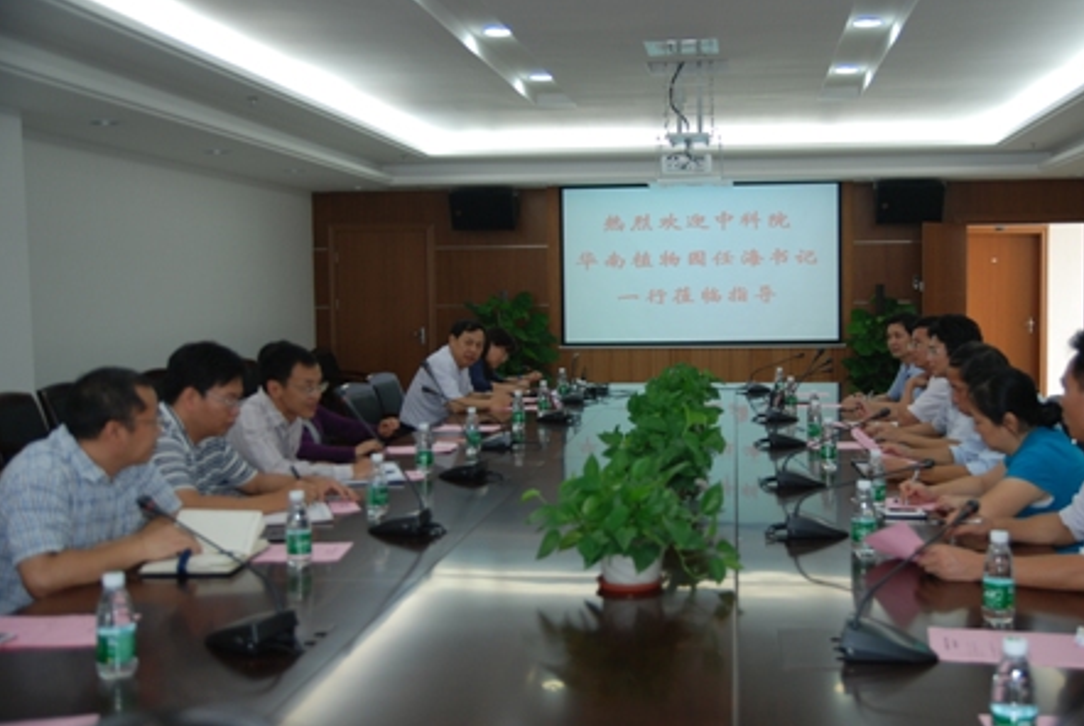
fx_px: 1236
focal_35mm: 41
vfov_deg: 32.7
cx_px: 614
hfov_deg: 47.2
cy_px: 354
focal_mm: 24
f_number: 2.8
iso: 200
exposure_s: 1/60
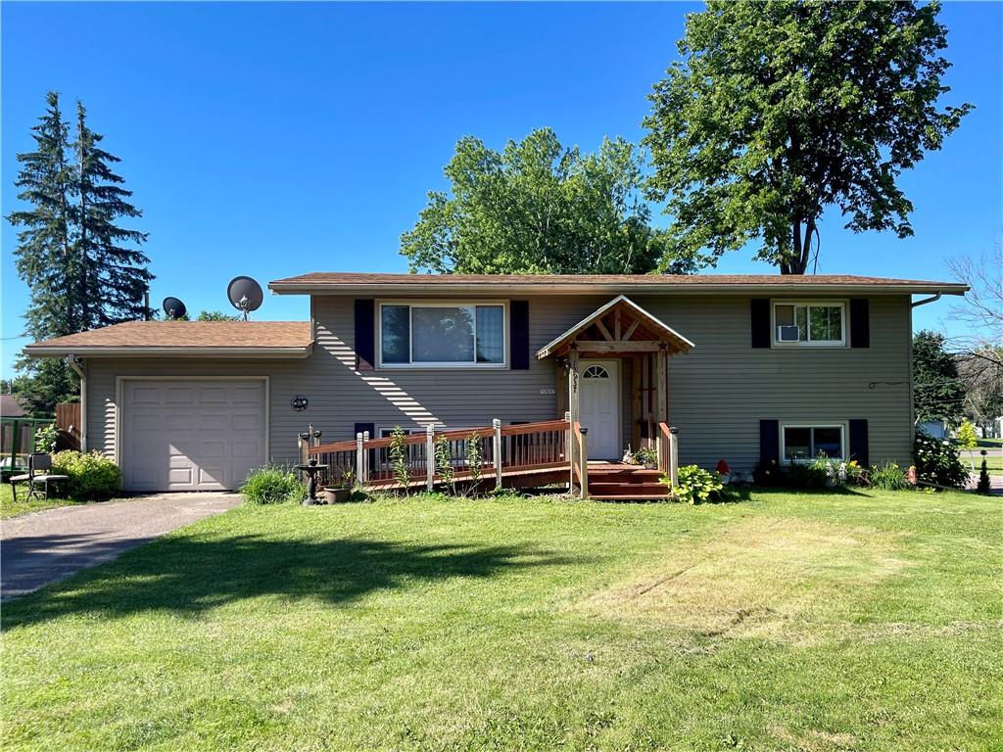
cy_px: 376
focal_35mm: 25
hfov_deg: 69.4
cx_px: 502
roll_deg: +0.5
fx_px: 724
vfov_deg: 54.9
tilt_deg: +1.5
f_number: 1.6
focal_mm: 5.1
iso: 32
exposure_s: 1/1739
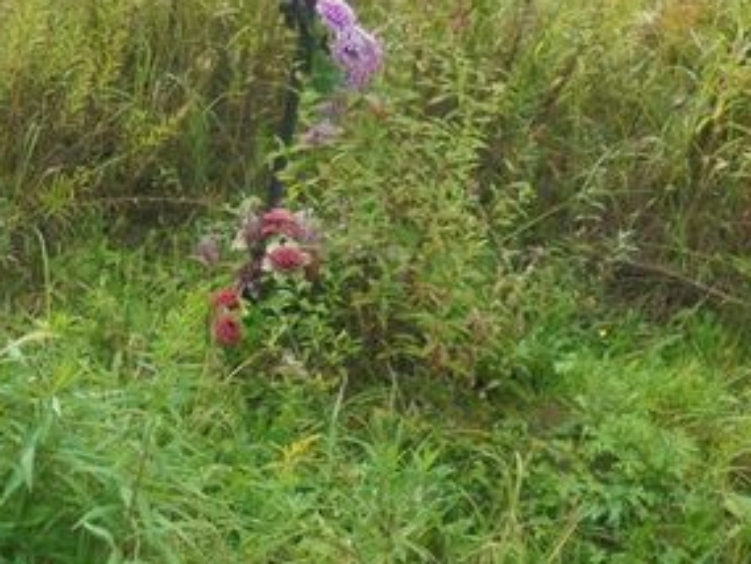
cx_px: 137
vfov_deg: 20.2
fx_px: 1584
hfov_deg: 26.1
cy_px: 271
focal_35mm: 73
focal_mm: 4.6
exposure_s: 1/320
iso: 100
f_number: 3.5
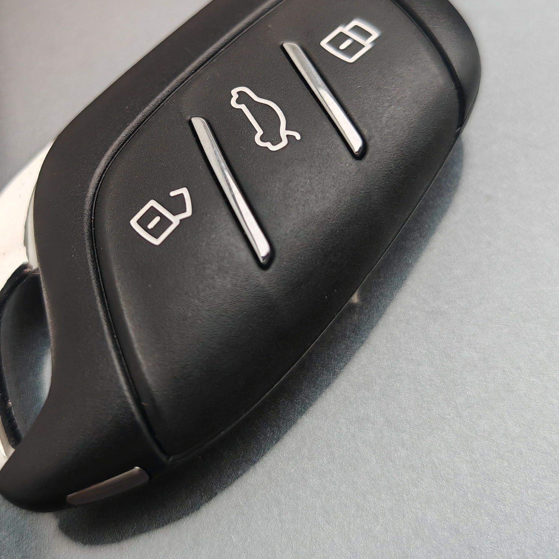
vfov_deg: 31.3
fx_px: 987
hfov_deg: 31.5
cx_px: 199
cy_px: 177
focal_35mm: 54
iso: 250
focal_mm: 7.62
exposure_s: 1/270
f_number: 1.6
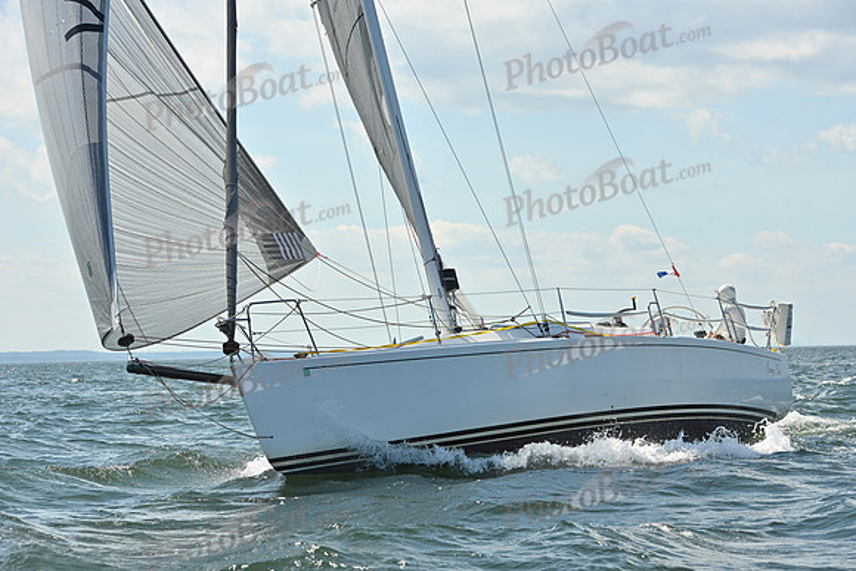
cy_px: 286
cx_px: 428
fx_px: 2616
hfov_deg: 18.6
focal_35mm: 110
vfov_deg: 12.5
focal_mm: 110
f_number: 9
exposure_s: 1/1250
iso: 250
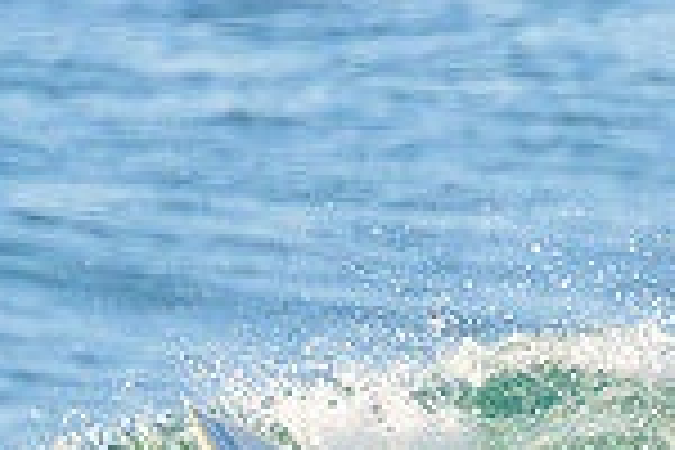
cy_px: 664
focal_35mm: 3084
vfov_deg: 0.4
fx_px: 57820
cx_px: 531
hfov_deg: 0.7
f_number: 11
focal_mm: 800
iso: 2500
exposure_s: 1/2000
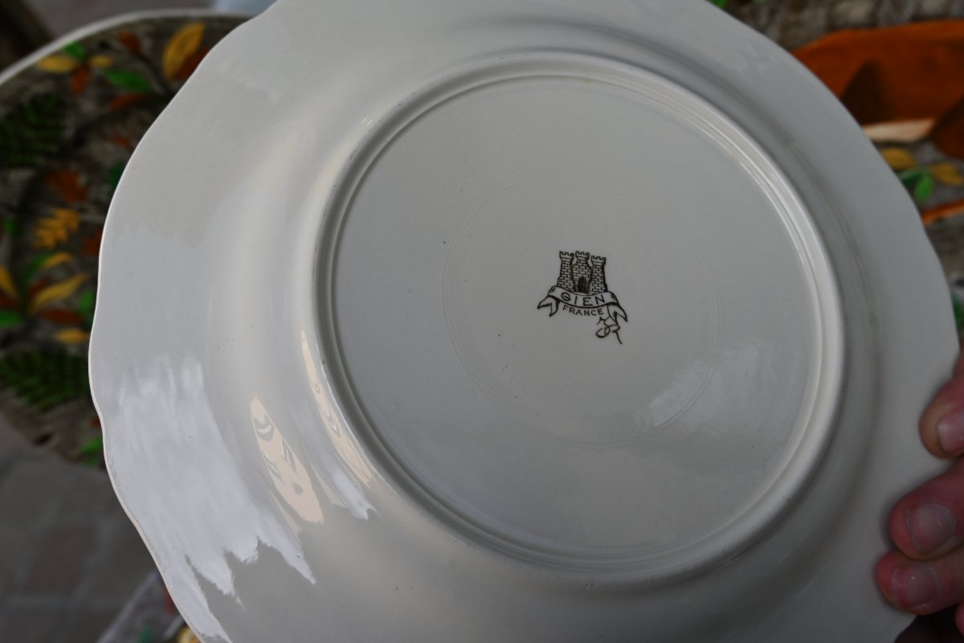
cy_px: 322
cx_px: 482
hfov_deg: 54.1
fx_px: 944
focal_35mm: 35
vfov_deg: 37.6
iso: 125
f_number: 5.6
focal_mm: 23.5
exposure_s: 1/250
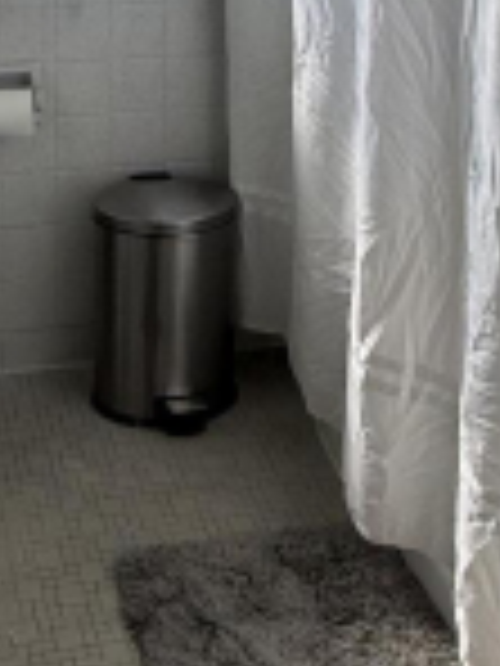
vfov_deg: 27.3
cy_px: -124
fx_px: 1213
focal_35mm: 63
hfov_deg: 22.8
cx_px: 63
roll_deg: -0.1
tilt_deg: -6.8
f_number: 2.2
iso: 64
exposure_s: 1/116
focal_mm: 2.22
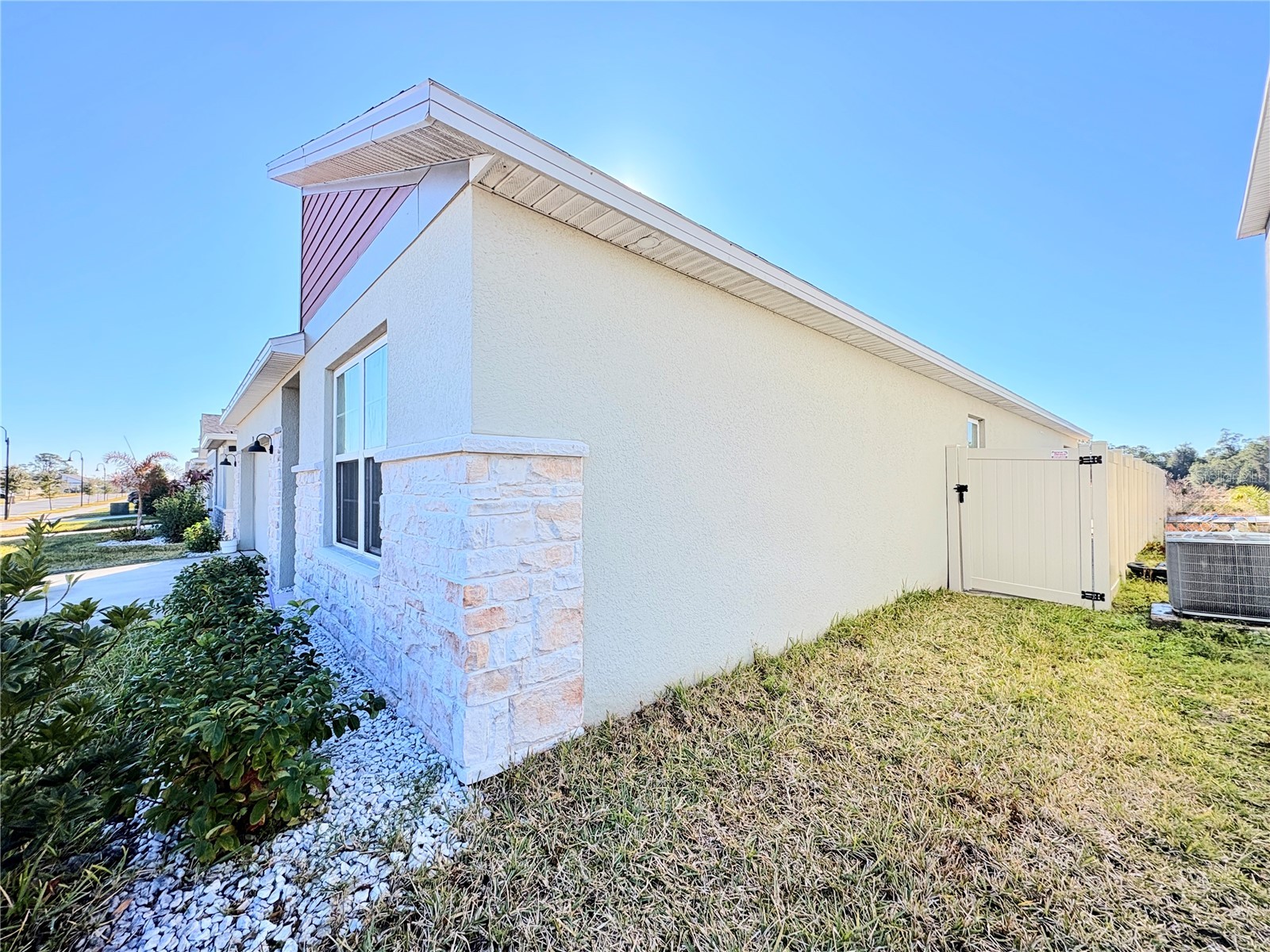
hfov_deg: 102.1
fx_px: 514
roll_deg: -0.2
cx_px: 635
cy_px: 476
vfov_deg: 85.7
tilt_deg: +2.6
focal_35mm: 14
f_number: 2.2
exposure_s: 1/470
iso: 64
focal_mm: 2.22
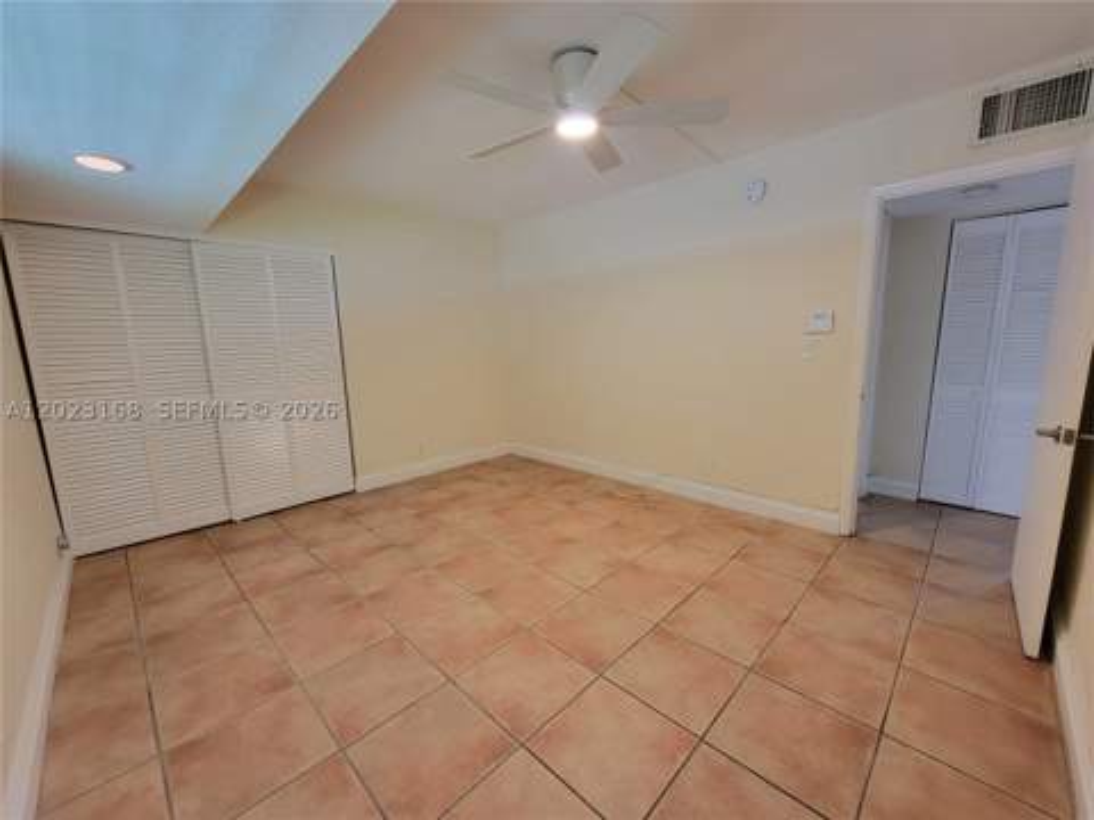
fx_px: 411
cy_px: 410
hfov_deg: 106.2
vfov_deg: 89.9
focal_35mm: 13
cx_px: 547
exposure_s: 1/60
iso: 160
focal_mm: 2.2
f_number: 2.2
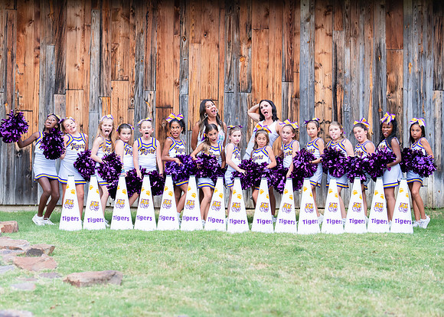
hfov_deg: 33.3
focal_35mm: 59
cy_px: 171
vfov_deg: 24.1
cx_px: 218
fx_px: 741
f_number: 1.6
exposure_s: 1/640
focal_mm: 50
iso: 800
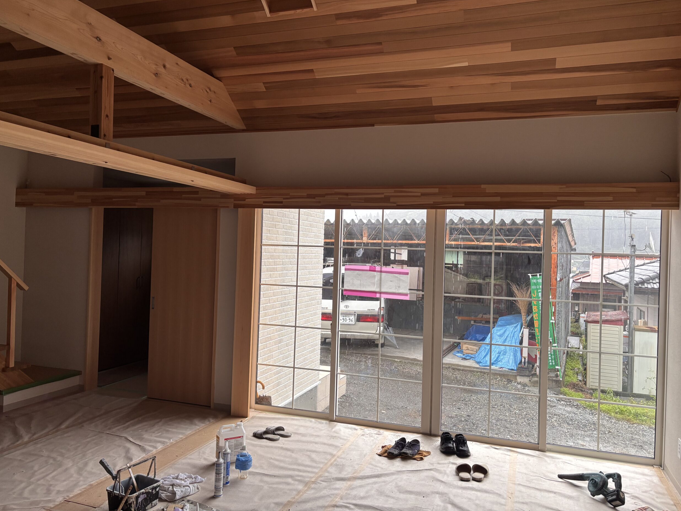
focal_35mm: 27
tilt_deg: +0.5
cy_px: 247
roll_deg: -1.6
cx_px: 349
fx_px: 531
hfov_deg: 65.3
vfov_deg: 51.3
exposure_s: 1/70
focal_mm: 5.96
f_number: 1.6
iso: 125
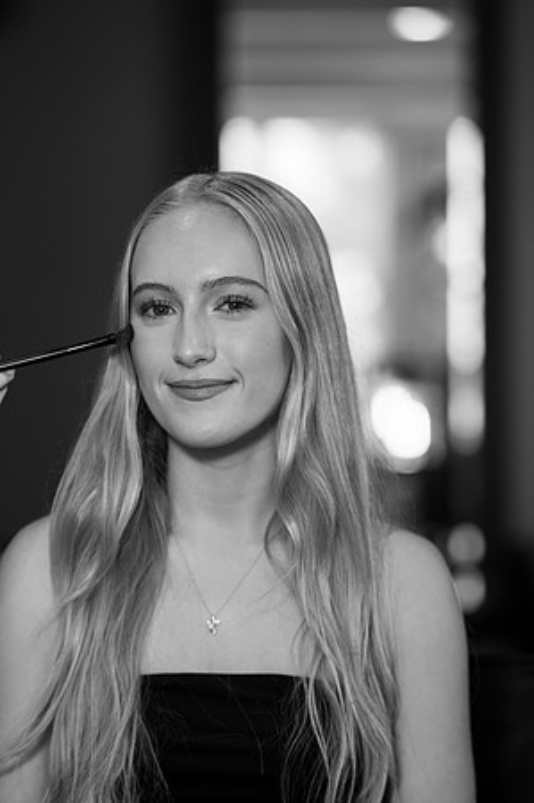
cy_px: 402
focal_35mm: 105
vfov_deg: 19.5
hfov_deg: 13.0
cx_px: 267
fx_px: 2341
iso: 400
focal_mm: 105
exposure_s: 1/160
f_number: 2.8
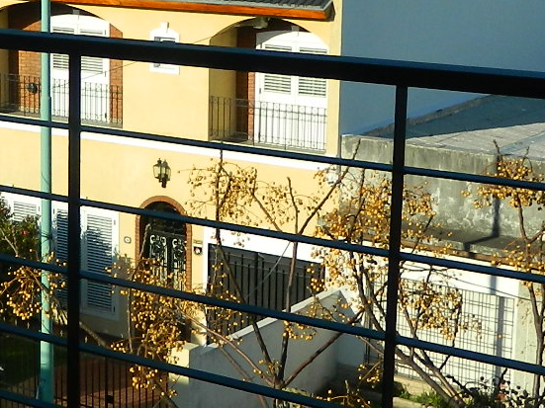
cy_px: 148
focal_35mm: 93
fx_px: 1464
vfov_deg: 15.9
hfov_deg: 20.6
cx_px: 45
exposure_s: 1/160
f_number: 8.7
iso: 80
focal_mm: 4.5
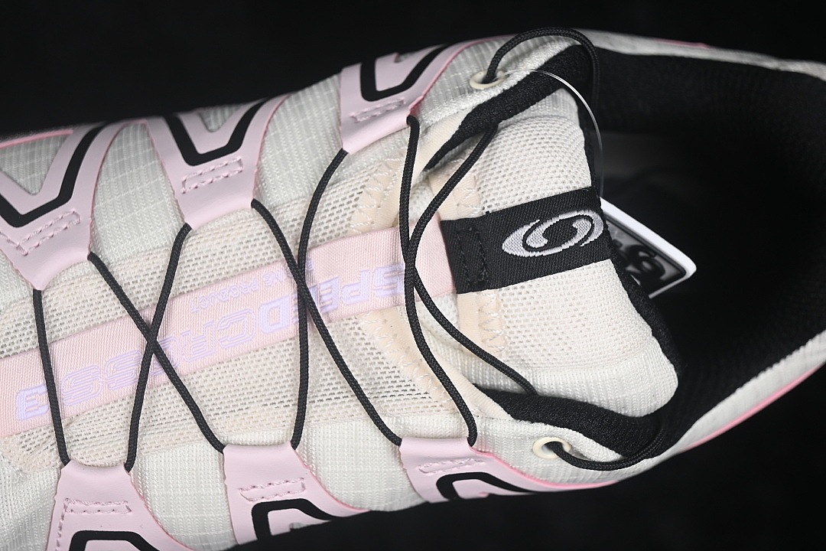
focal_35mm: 75
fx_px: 1721
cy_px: 276
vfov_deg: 18.2
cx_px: 413
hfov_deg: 27.0
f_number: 7.1
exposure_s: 1/80
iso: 160
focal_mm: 50
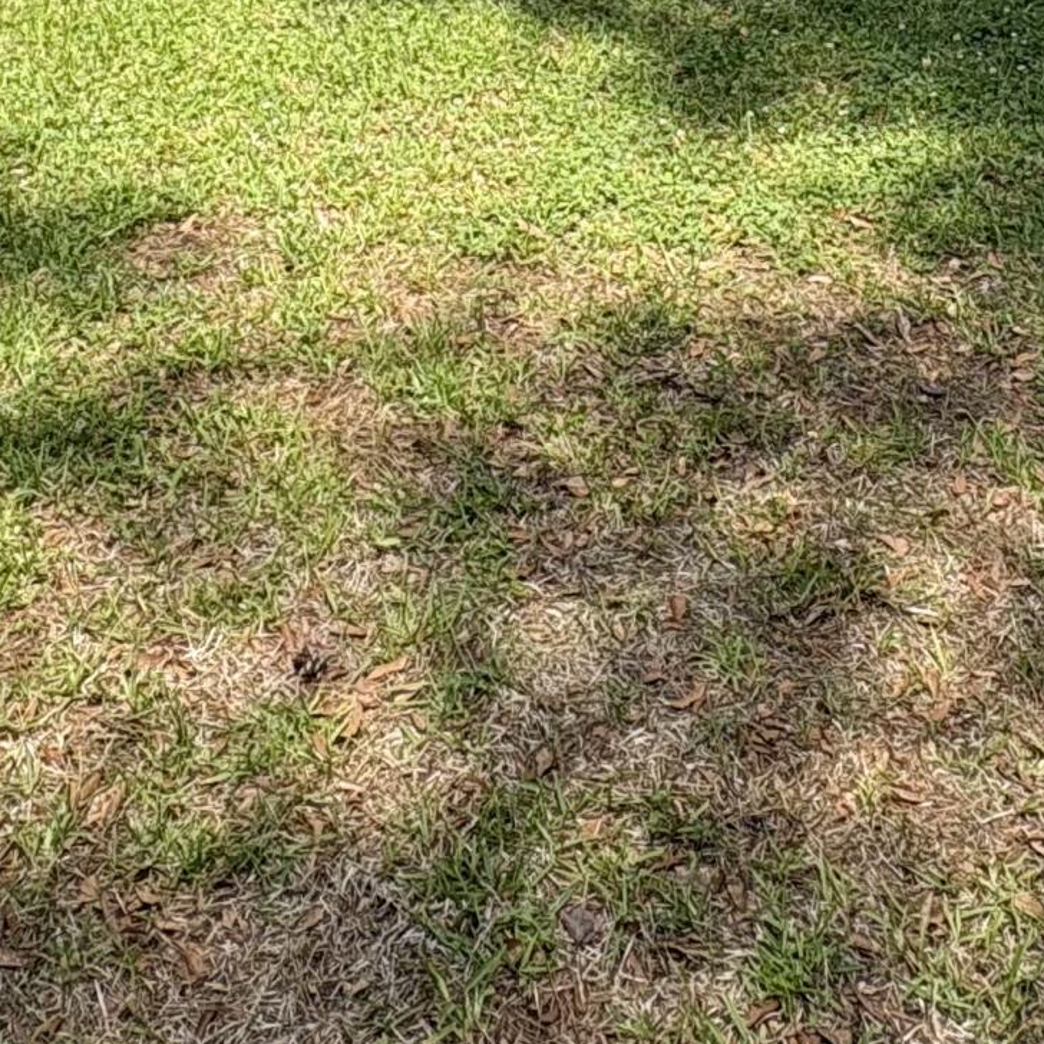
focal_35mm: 51
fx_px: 1740
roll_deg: +0.3
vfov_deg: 26.2
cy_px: -445
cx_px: 519
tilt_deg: -3.8
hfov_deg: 33.4
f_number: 2.2
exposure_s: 1/587
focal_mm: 2.22
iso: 40
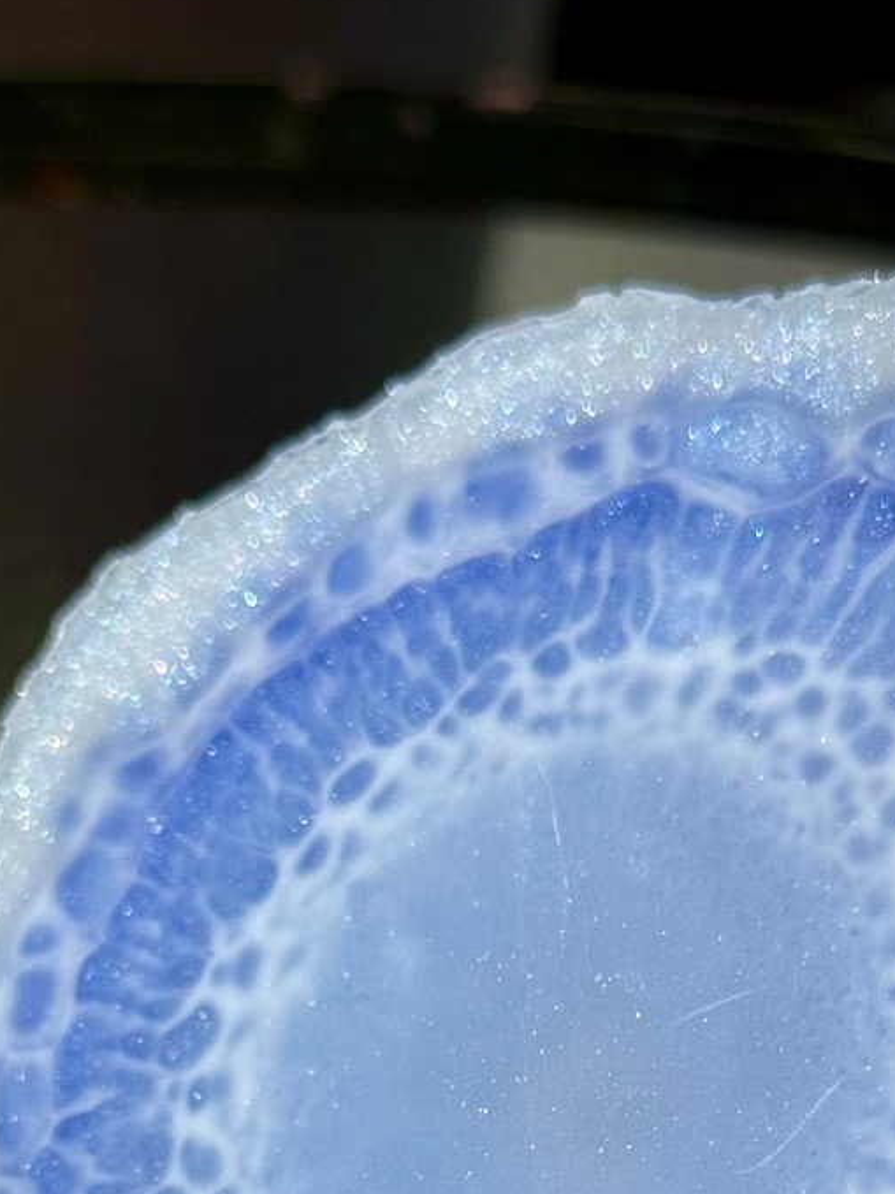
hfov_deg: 13.9
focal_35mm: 106
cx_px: 585
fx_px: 3655
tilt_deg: -38.6
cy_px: 1236
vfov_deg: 18.0
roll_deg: -6.5
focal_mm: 6.76
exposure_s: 1/11364
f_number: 1.78
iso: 80
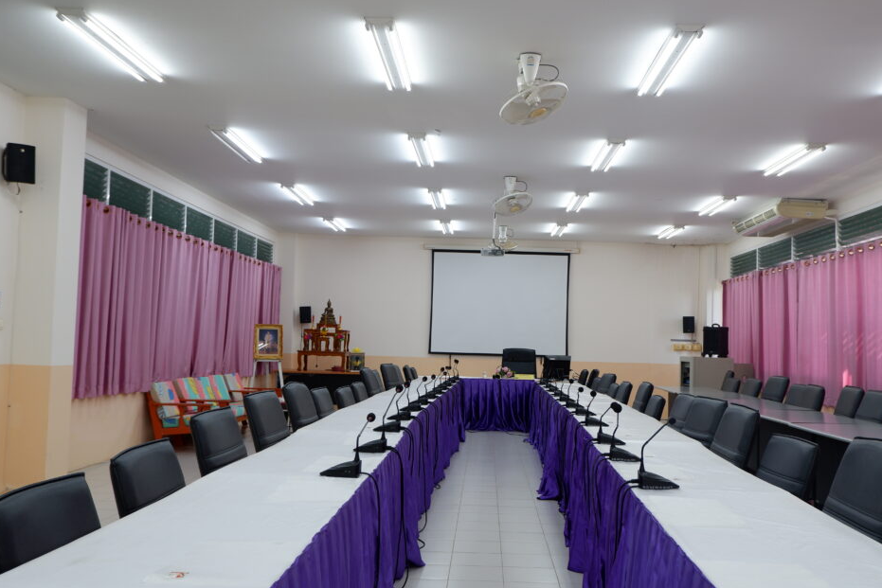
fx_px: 809
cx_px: 480
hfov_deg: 57.1
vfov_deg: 40.0
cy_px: 299
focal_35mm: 33
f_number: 4.2
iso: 200
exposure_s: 1/45
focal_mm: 20.3
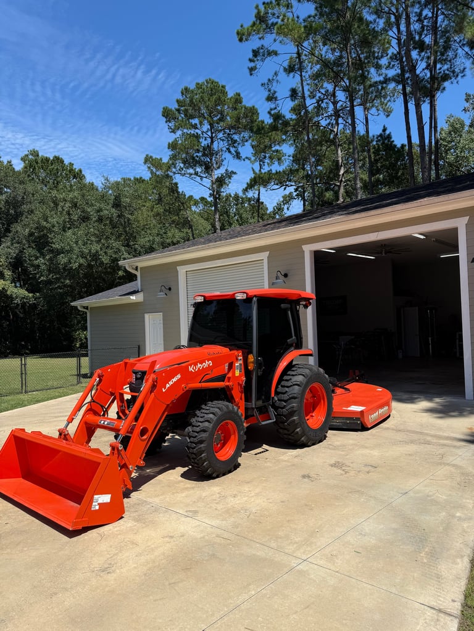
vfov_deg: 71.6
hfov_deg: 56.8
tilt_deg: +1.7
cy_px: 316
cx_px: 237
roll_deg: +2.9
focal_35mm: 24
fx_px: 438
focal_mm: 6.76
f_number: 1.78
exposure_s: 1/4975
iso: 80
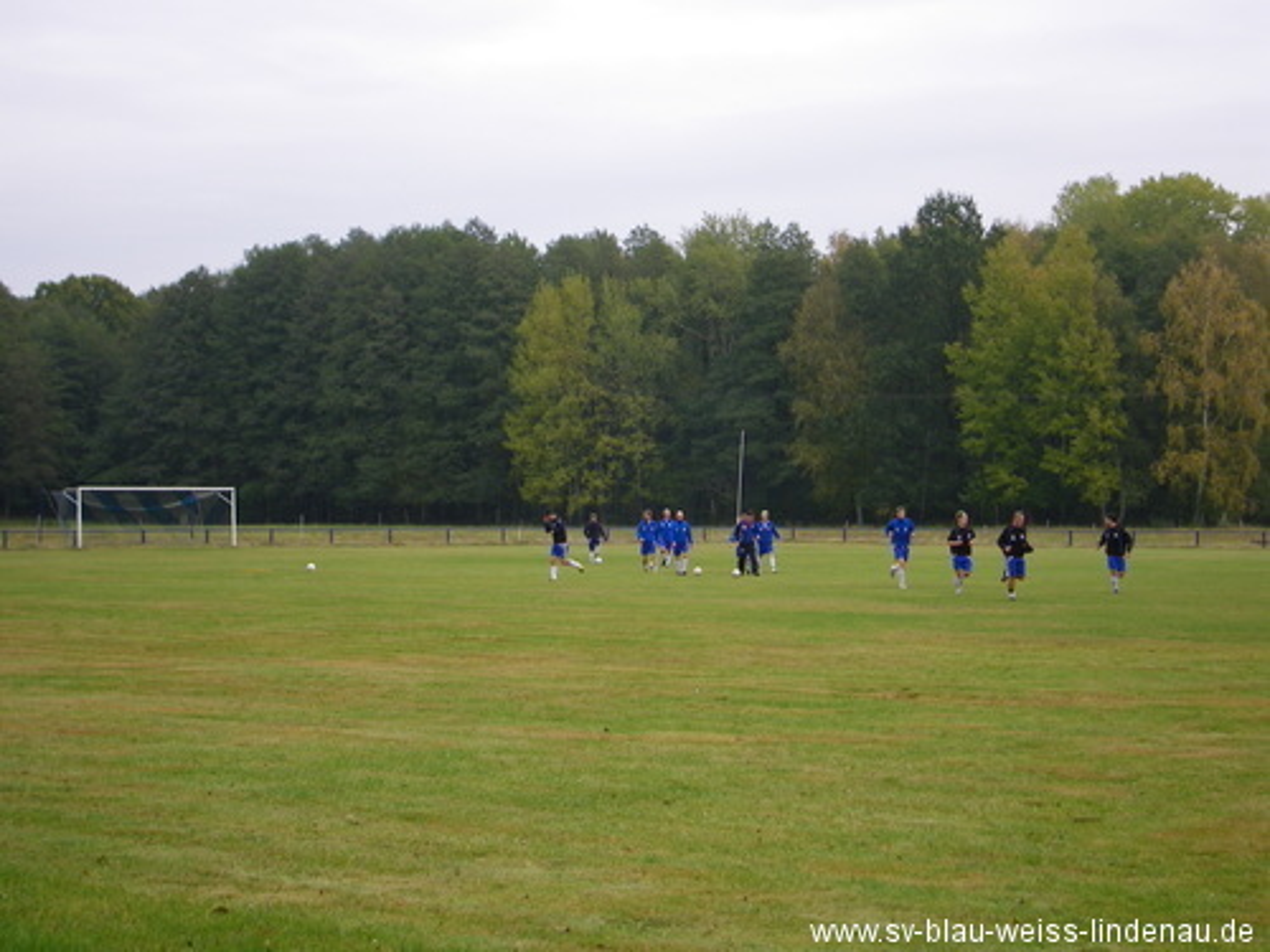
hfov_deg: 24.7
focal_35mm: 79
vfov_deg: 18.7
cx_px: 635
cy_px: 476
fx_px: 2898
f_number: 4.6
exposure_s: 1/100
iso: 64
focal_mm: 13.9
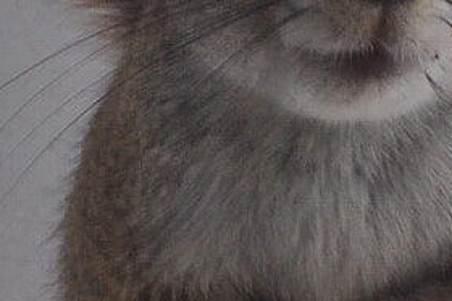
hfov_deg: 1.5
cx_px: 266
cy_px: 59
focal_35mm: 1414
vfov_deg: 1.0
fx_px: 17731
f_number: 9
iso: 200
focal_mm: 165
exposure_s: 1/100
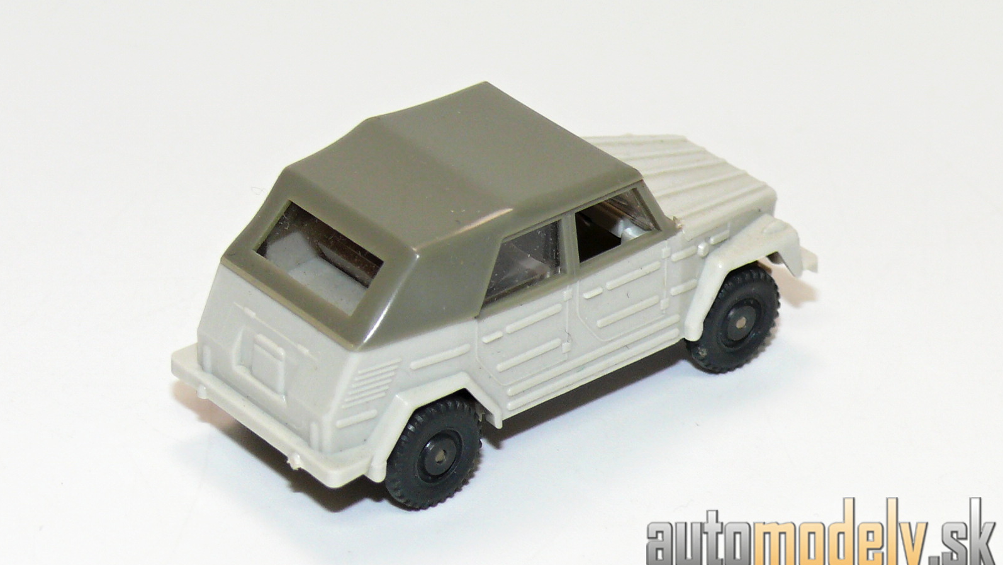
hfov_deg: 14.1
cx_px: 502
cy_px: 216
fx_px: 4043
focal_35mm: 152
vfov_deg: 8.0
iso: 100
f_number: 4
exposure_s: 1/30
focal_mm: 16.4
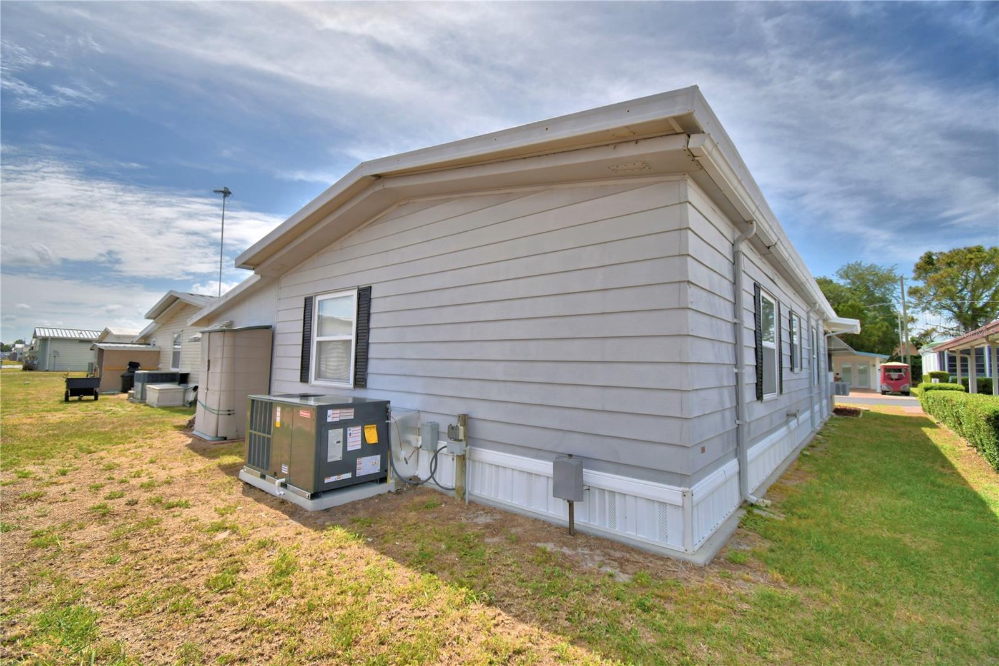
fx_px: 416
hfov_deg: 100.4
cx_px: 500
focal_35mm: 15
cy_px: 333
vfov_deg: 77.3
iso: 100
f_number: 4.5
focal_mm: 10
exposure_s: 1/1600
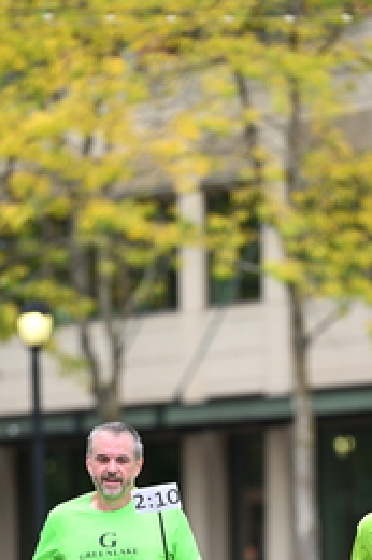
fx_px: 6239
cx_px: 246
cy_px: 526
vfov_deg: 5.1
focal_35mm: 402
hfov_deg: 3.4
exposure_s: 1/2000
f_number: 2.8
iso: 640
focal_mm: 190
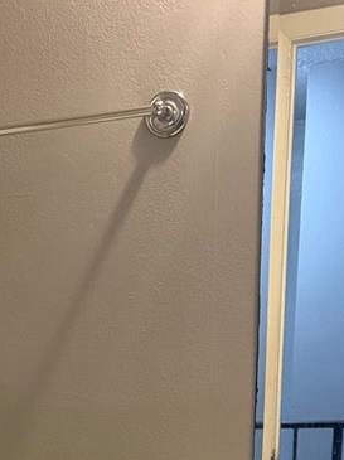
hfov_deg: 17.5
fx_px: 1049
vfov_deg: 21.9
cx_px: -101
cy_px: 624
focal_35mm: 79
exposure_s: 1/60
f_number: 1.78
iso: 320
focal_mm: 6.76
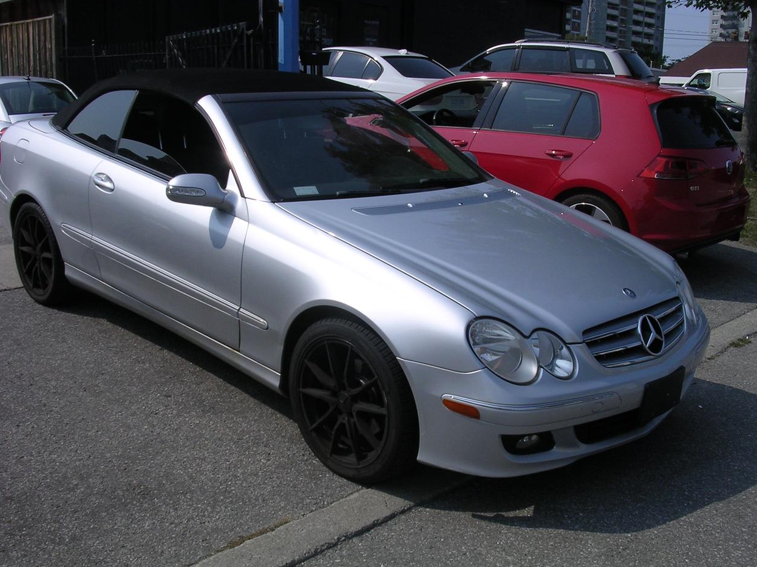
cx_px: 373
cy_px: 284
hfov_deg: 47.9
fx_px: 853
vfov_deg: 36.8
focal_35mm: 39
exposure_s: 1/647
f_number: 5.6
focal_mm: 5.8
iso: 100
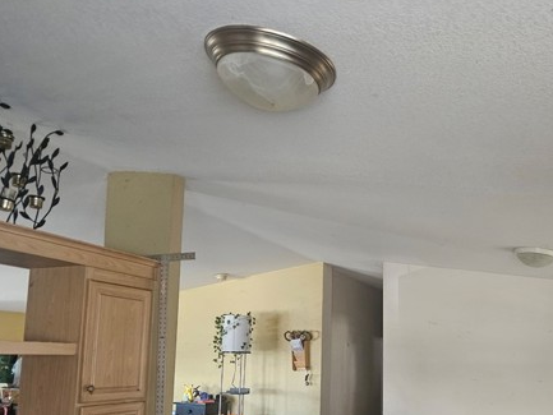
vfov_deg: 41.1
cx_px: 360
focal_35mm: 34
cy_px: 289
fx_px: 543
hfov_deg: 53.1
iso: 1000
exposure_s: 1/120
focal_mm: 5.4
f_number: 1.8
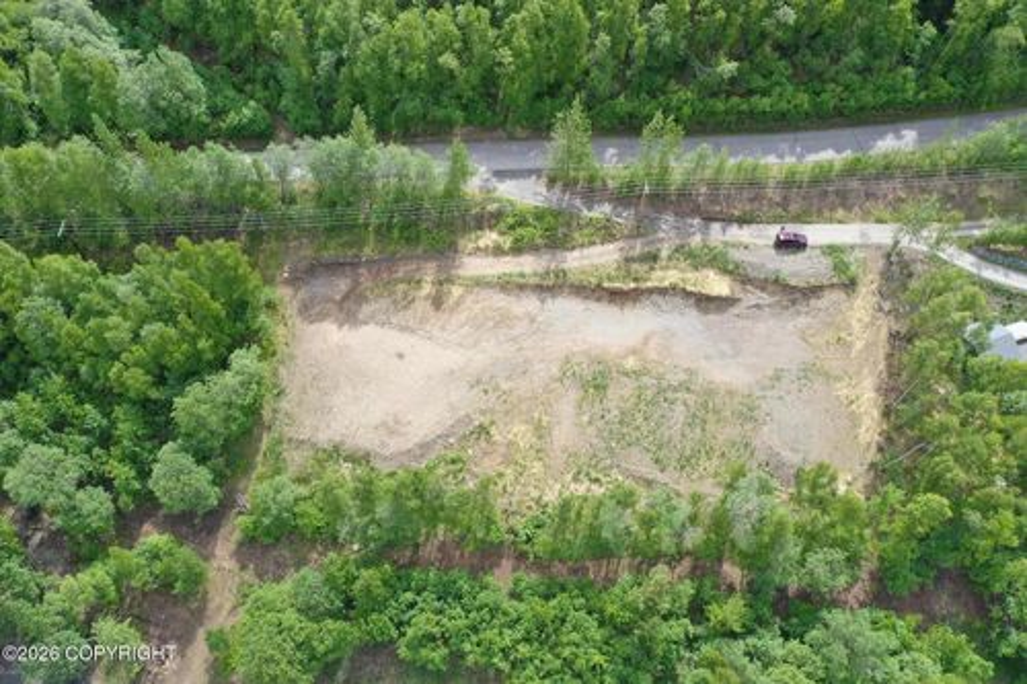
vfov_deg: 46.4
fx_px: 798
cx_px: 514
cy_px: 342
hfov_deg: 65.5
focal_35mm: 28
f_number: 5
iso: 100
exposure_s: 1/240
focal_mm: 10.26
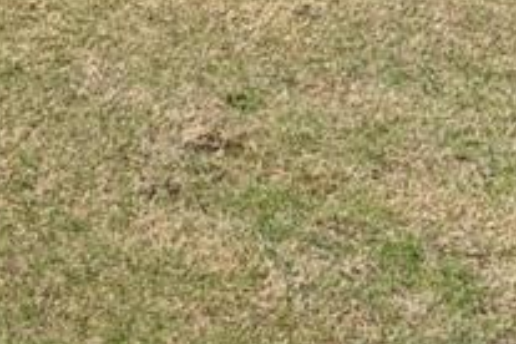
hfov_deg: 21.3
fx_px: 1132
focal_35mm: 79
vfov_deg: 14.1
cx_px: -272
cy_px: -379
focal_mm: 16
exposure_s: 1/800
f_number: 7.1
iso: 200
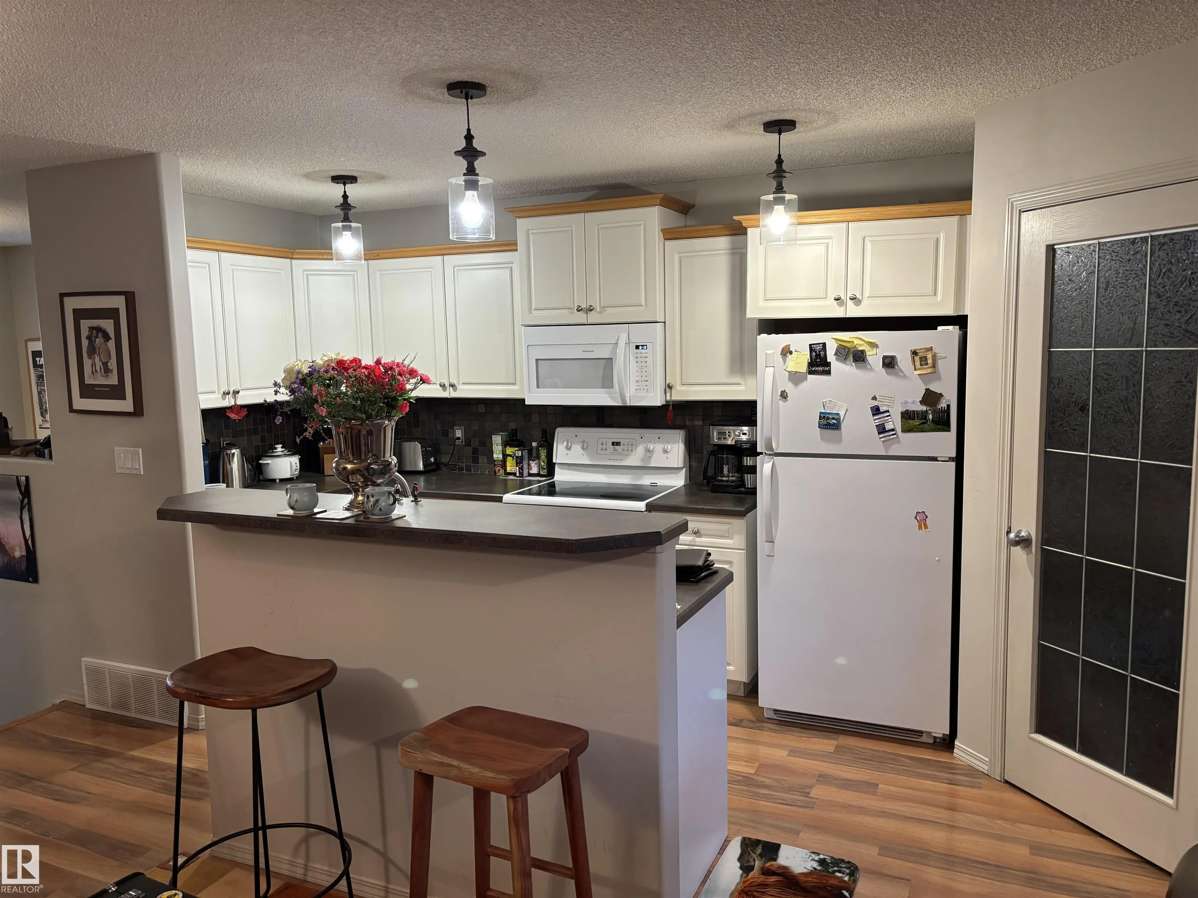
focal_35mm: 26
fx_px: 900
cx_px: 599
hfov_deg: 67.3
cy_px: 449
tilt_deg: -7.2
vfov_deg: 53.1
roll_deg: +0.6
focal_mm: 5.96
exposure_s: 1/60
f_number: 1.6
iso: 200
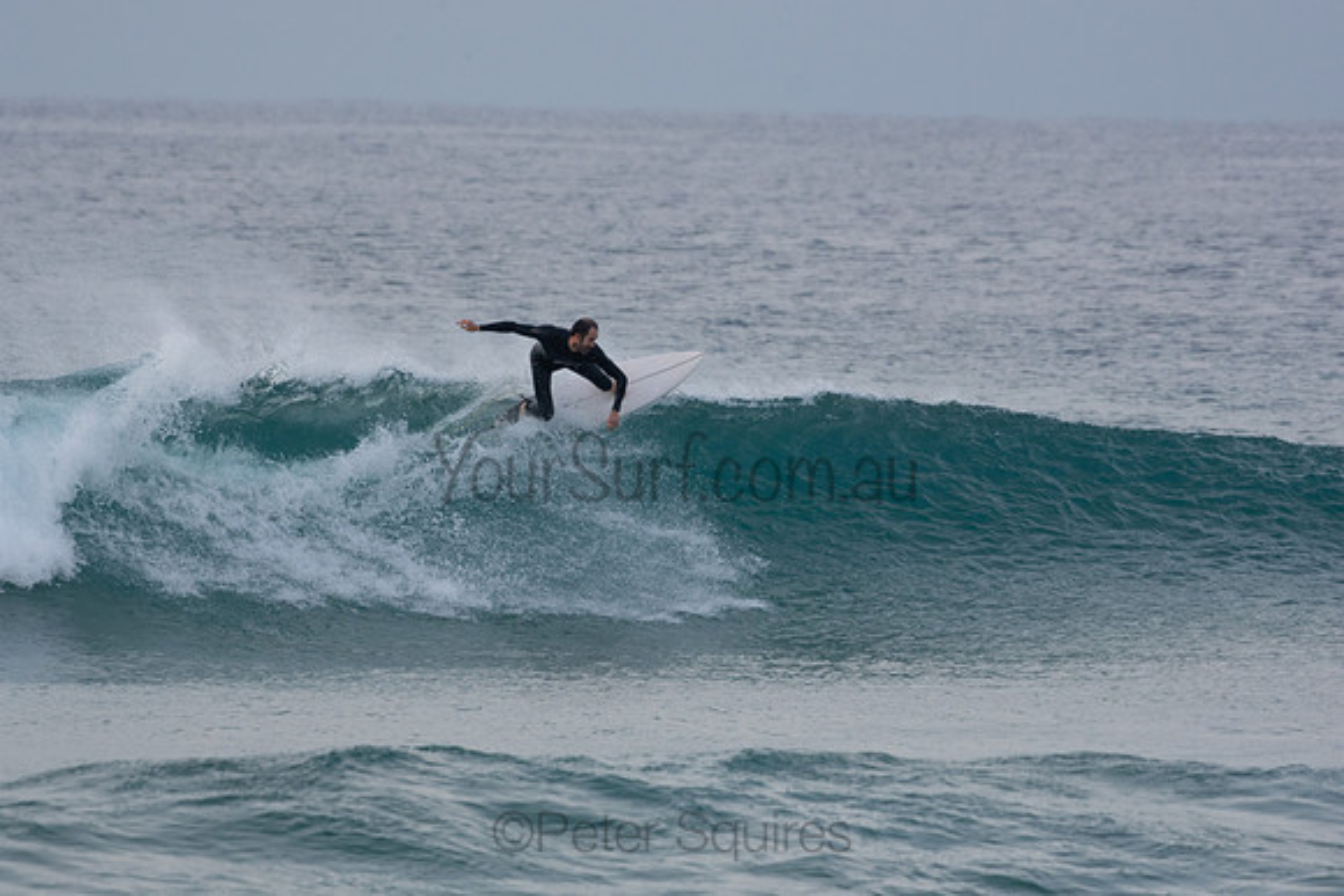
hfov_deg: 4.3
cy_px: 448
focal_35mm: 480
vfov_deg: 2.9
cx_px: 672
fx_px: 17923
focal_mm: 320
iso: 560
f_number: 5.6
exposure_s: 1/1600
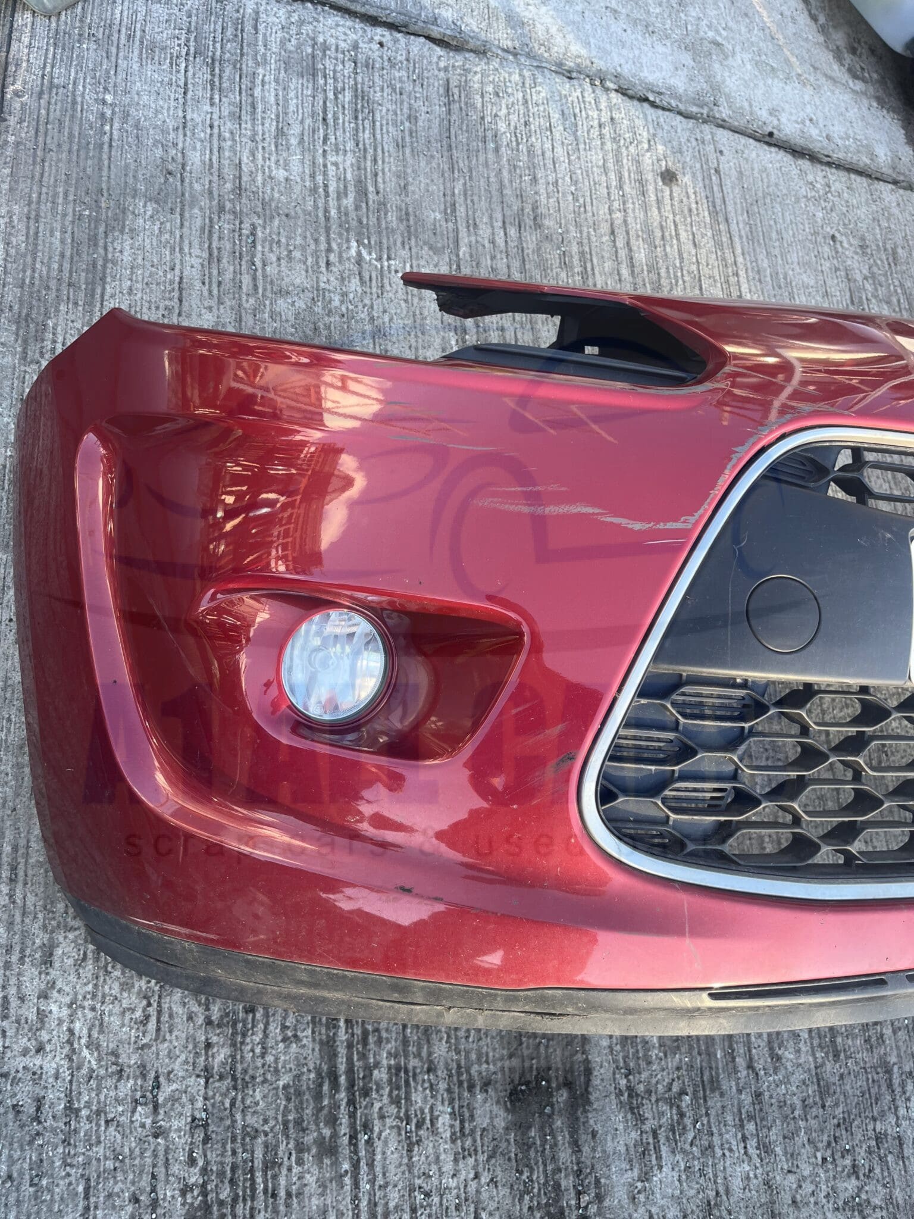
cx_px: 457
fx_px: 915
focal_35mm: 26
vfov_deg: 67.3
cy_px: 610
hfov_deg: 53.1
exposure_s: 1/121
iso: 50
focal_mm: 5.1
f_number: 1.6
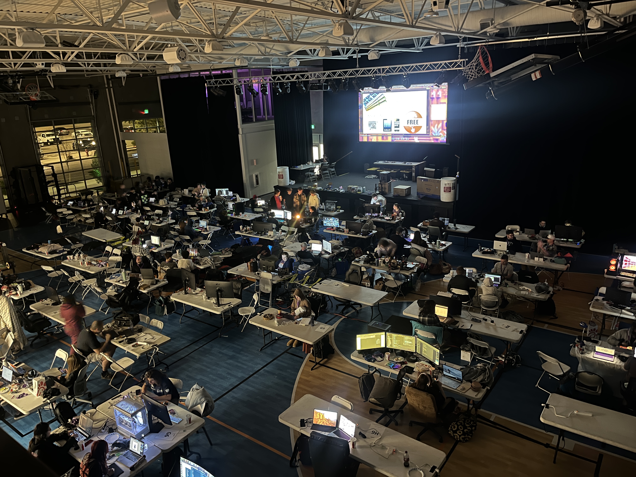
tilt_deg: -17.5
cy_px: 238
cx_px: 318
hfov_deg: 67.3
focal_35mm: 26
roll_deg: +3.2
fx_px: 478
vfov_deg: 53.1
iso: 500
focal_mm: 5.1
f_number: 1.6
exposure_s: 1/9
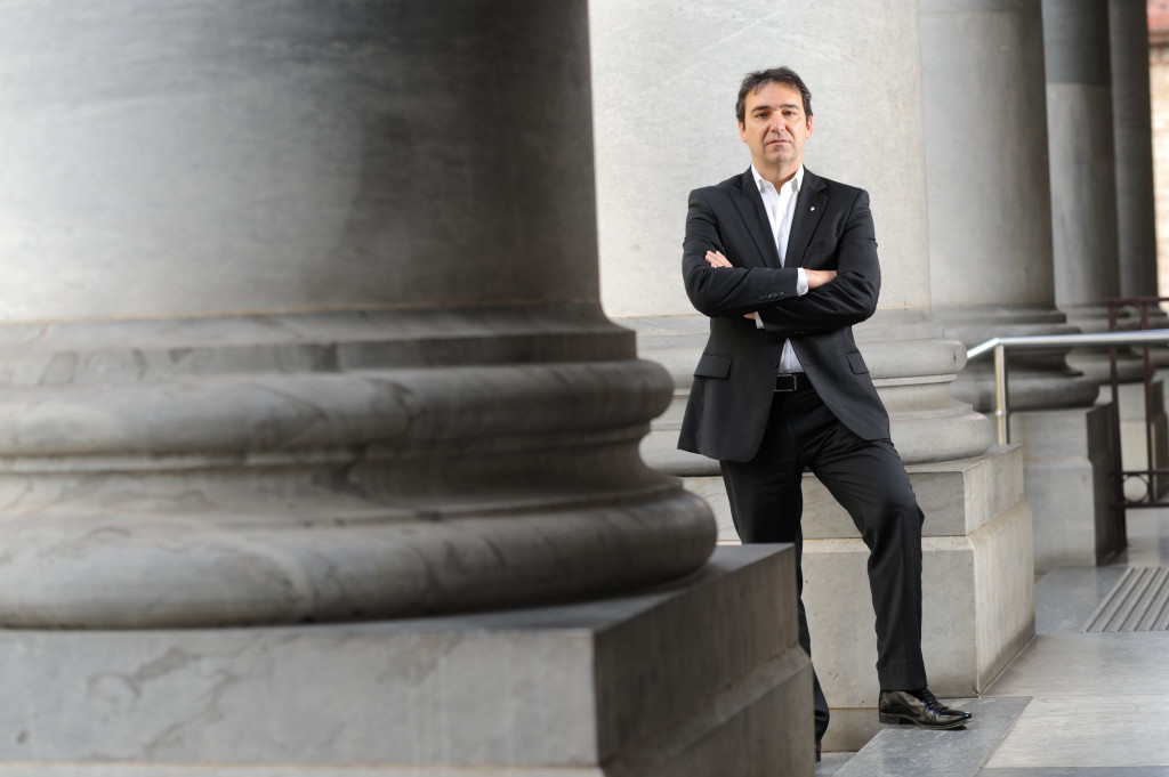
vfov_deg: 16.0
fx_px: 2758
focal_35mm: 85
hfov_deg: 23.9
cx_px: 584
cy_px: 388
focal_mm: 85
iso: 200
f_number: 3.2
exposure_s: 1/250
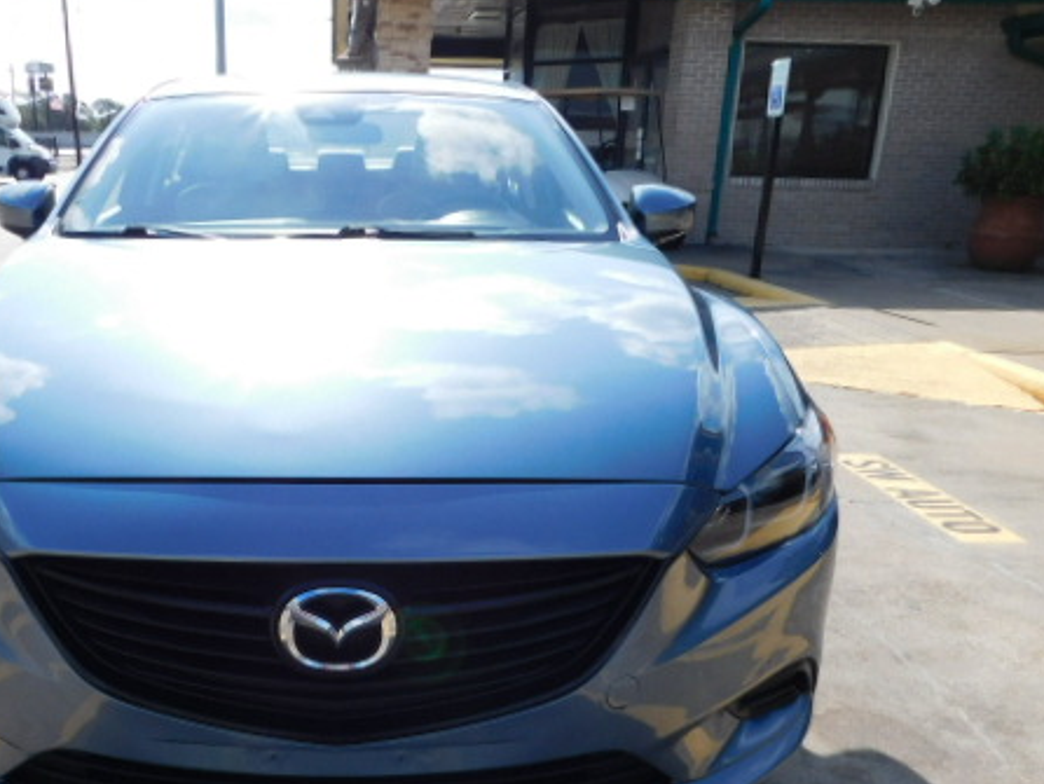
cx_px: 346
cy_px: 508
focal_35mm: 33
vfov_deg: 42.5
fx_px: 996
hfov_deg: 54.2
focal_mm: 4
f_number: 3
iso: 125
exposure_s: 1/1250
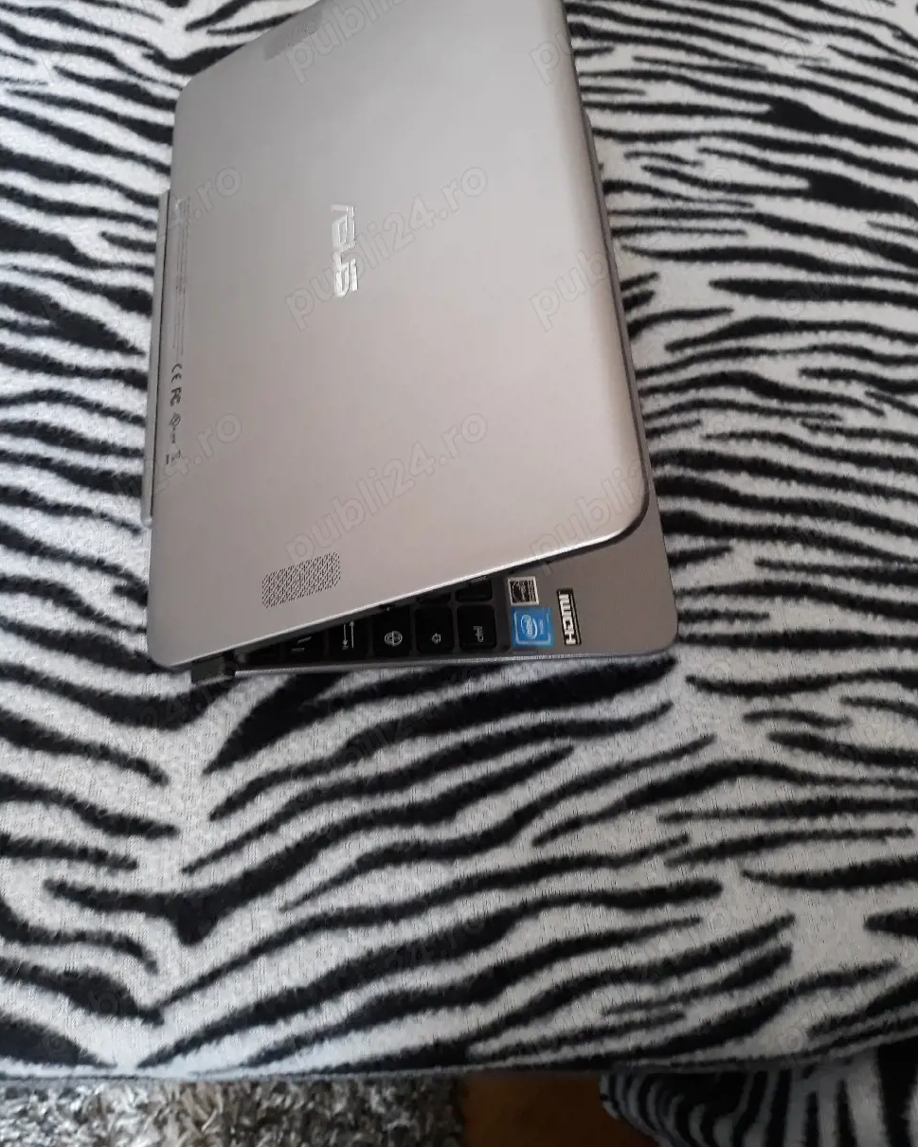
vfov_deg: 60.4
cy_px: 526
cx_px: 448
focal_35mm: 29
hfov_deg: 50.0
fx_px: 985
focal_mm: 3.71
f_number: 1.7
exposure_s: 1/25
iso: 200
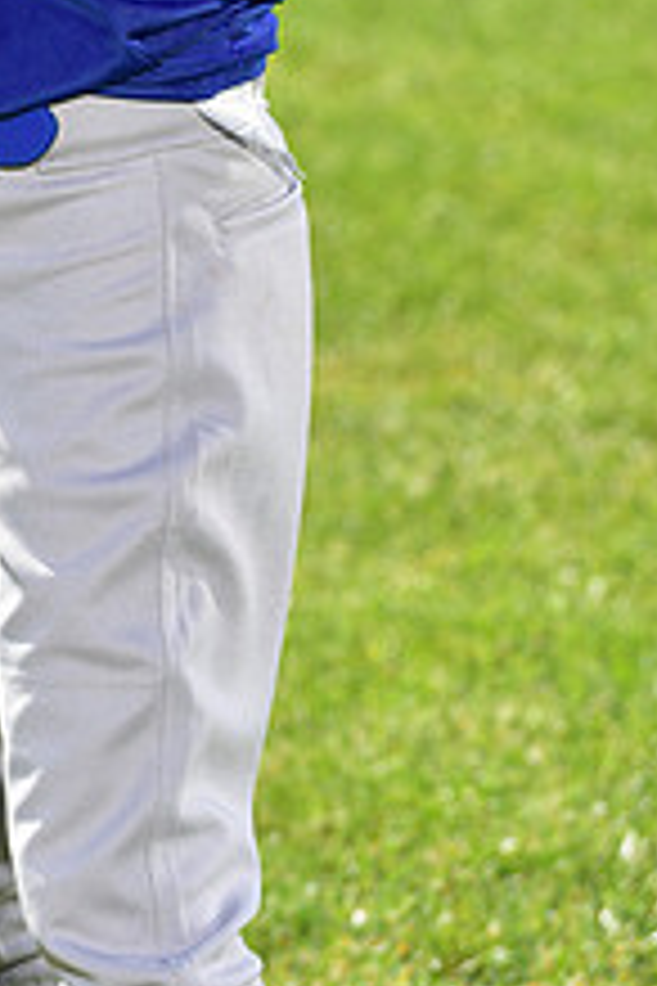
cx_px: -155
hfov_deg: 5.2
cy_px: -270
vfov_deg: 7.7
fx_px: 7254
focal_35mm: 265
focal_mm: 100
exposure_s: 1/250
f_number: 5
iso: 80
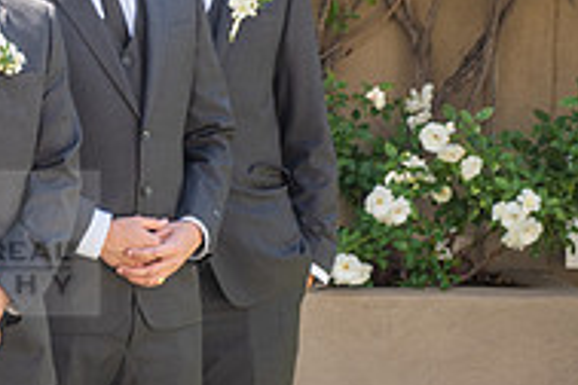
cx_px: -159
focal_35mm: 229
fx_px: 3676
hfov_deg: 8.9
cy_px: 254
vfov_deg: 6.0
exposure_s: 1/80
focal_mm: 60
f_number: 9
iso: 100
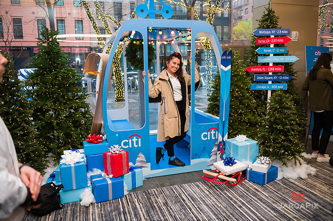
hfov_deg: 63.7
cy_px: 110
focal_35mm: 29
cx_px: 166
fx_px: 268
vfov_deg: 44.9
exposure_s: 1/200
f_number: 3.2
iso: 400
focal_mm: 29
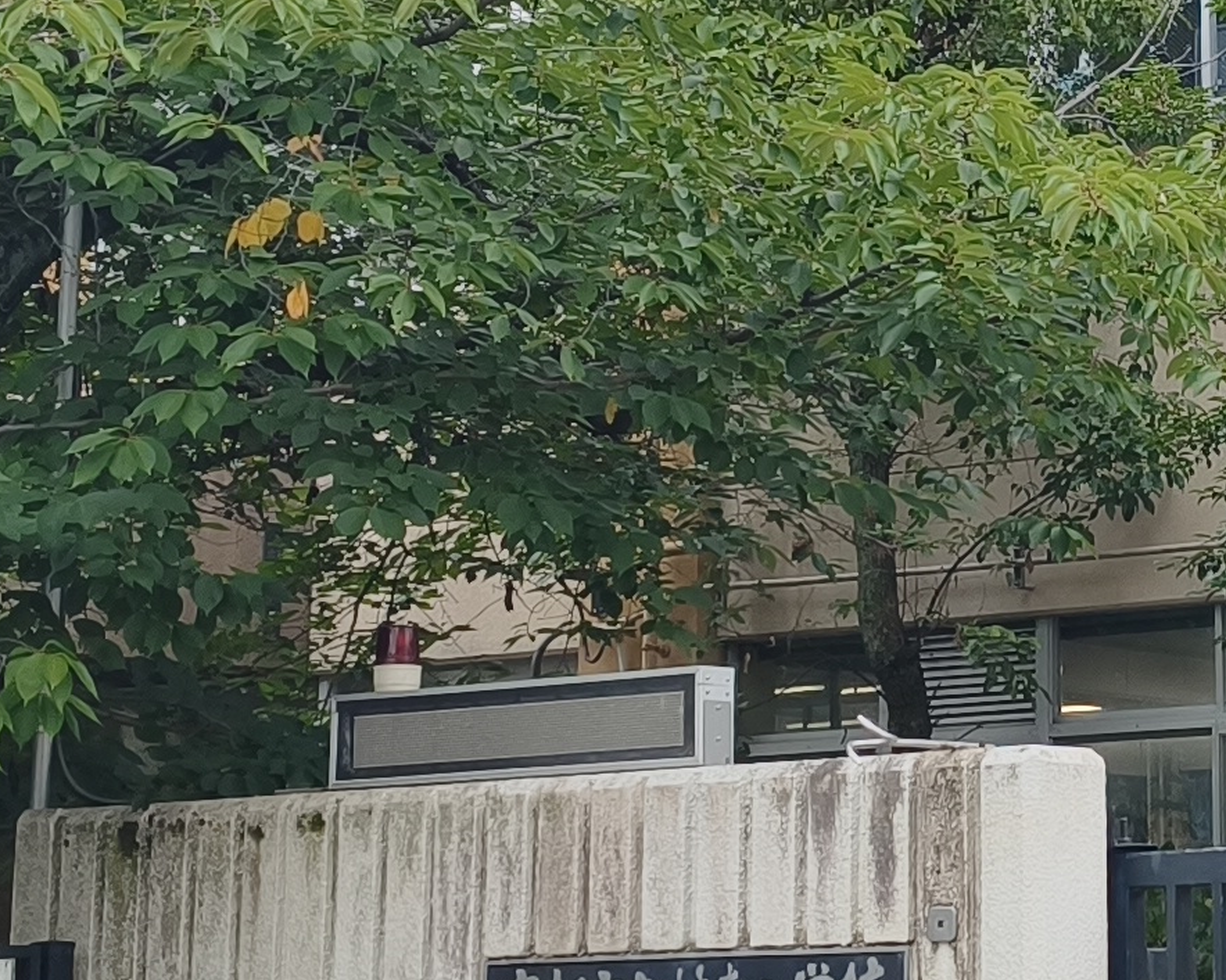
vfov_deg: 14.7
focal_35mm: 104
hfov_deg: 18.0
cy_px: 233
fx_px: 3773
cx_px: 1250
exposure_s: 1/1647
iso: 160
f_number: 1.62
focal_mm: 6.45
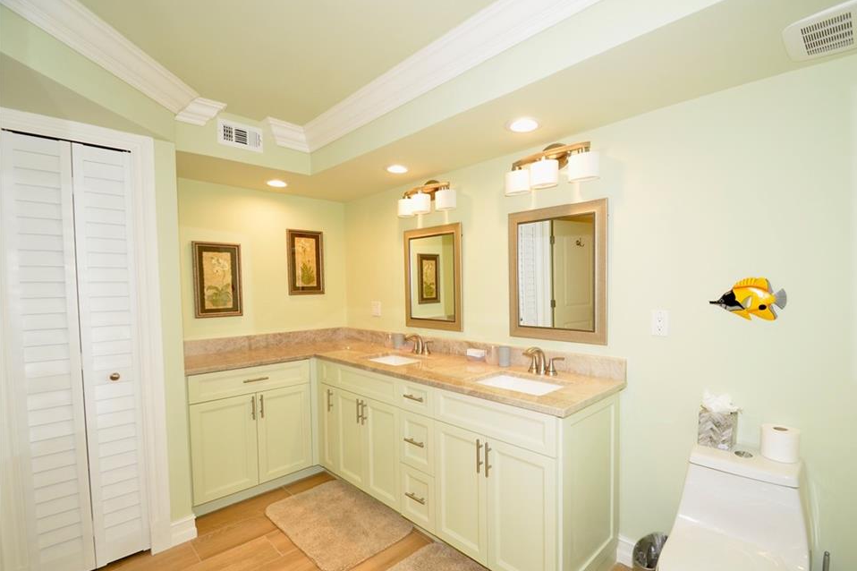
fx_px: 381
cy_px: 287
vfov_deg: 73.7
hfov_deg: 96.6
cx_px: 456
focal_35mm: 16
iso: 400
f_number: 5.6
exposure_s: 1/60
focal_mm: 10
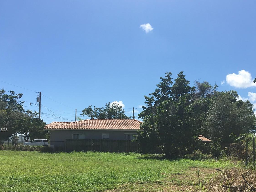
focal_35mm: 41
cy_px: 130
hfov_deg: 45.5
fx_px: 303
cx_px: 153
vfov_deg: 34.8
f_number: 2.2
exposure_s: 1/1876
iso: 25
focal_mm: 4.15
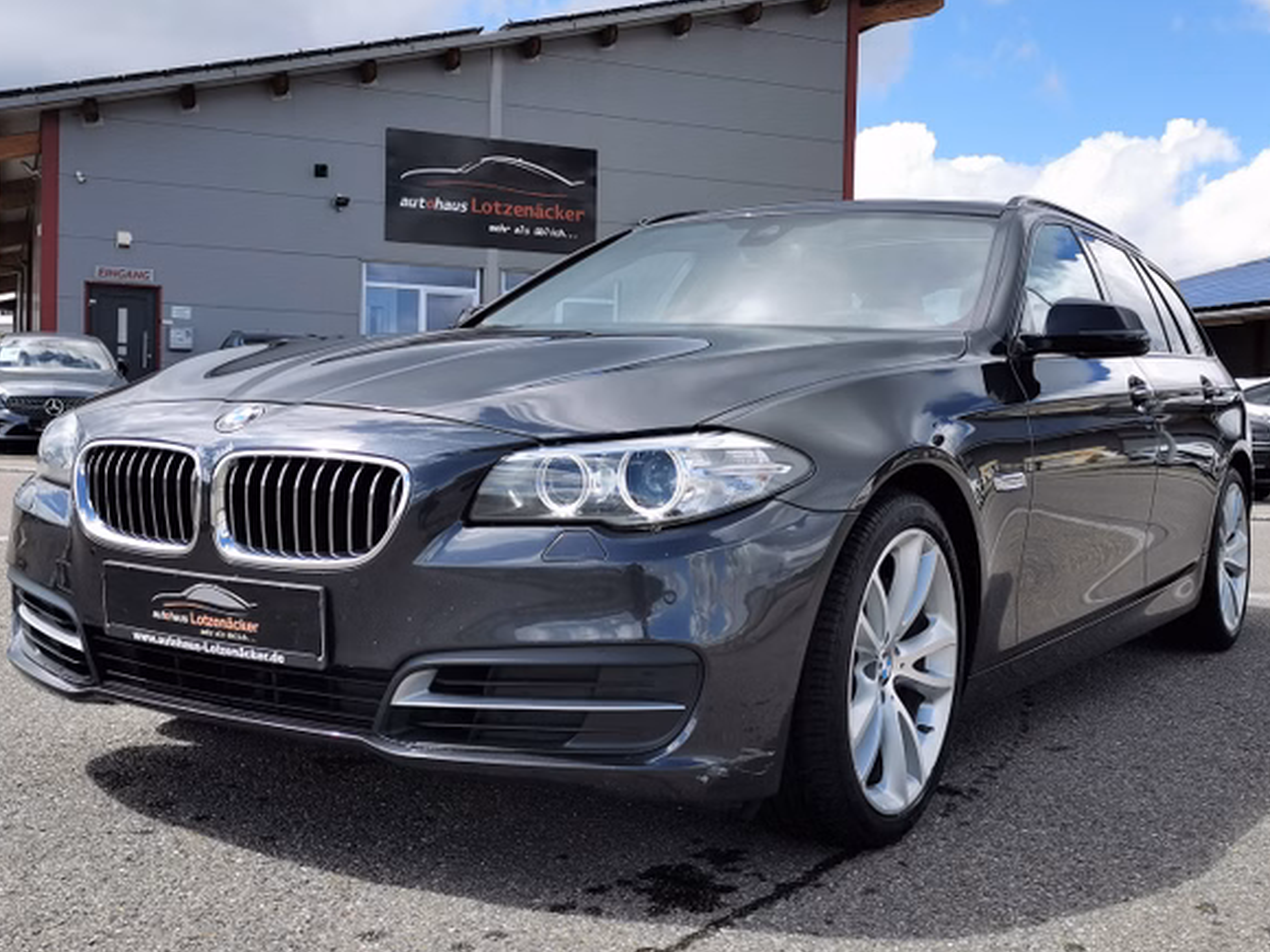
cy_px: 460
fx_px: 1468
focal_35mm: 40
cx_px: 637
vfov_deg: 36.0
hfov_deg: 46.8
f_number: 1.8
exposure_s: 1/2564
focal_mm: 5.58
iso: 50
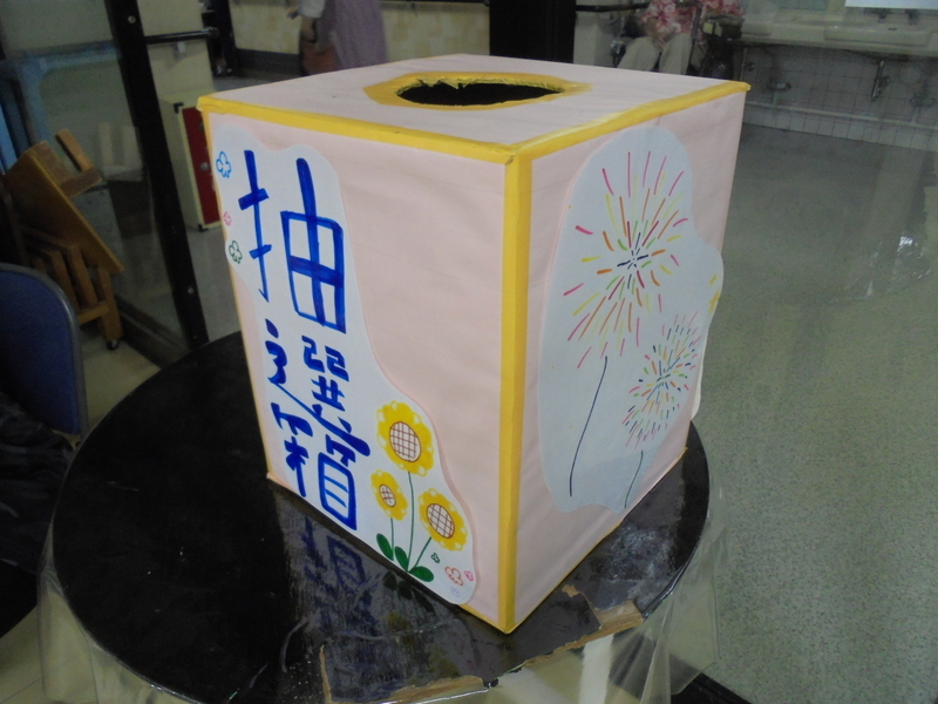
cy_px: 352
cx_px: 469
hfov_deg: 67.3
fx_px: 705
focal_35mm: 26
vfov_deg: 53.1
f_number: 3.5
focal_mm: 4.6
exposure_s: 1/30
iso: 250
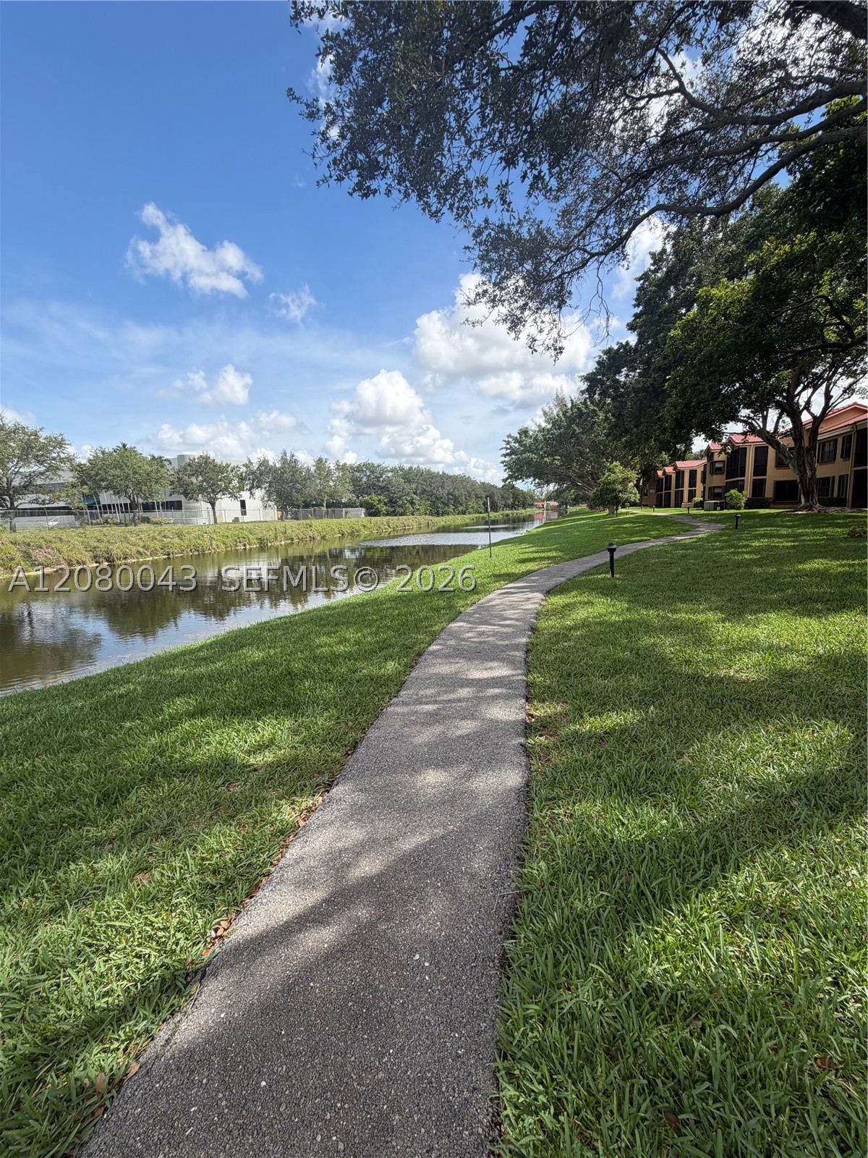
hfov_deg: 85.7
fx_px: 468
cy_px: 579
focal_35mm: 14
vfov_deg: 102.1
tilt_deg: -8.4
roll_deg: +1.5
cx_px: 434
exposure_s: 1/770
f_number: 2.2
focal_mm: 2.22
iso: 25
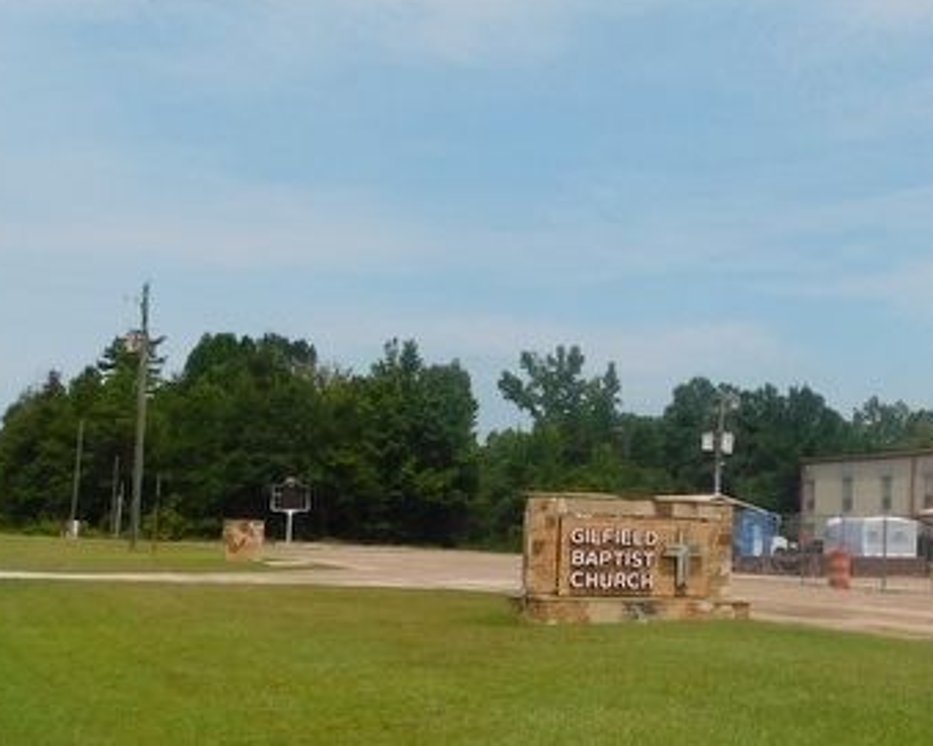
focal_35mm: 53
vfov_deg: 28.6
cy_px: 322
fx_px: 1463
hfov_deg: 34.2
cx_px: 754
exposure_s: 1/800
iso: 125
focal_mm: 4
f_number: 6
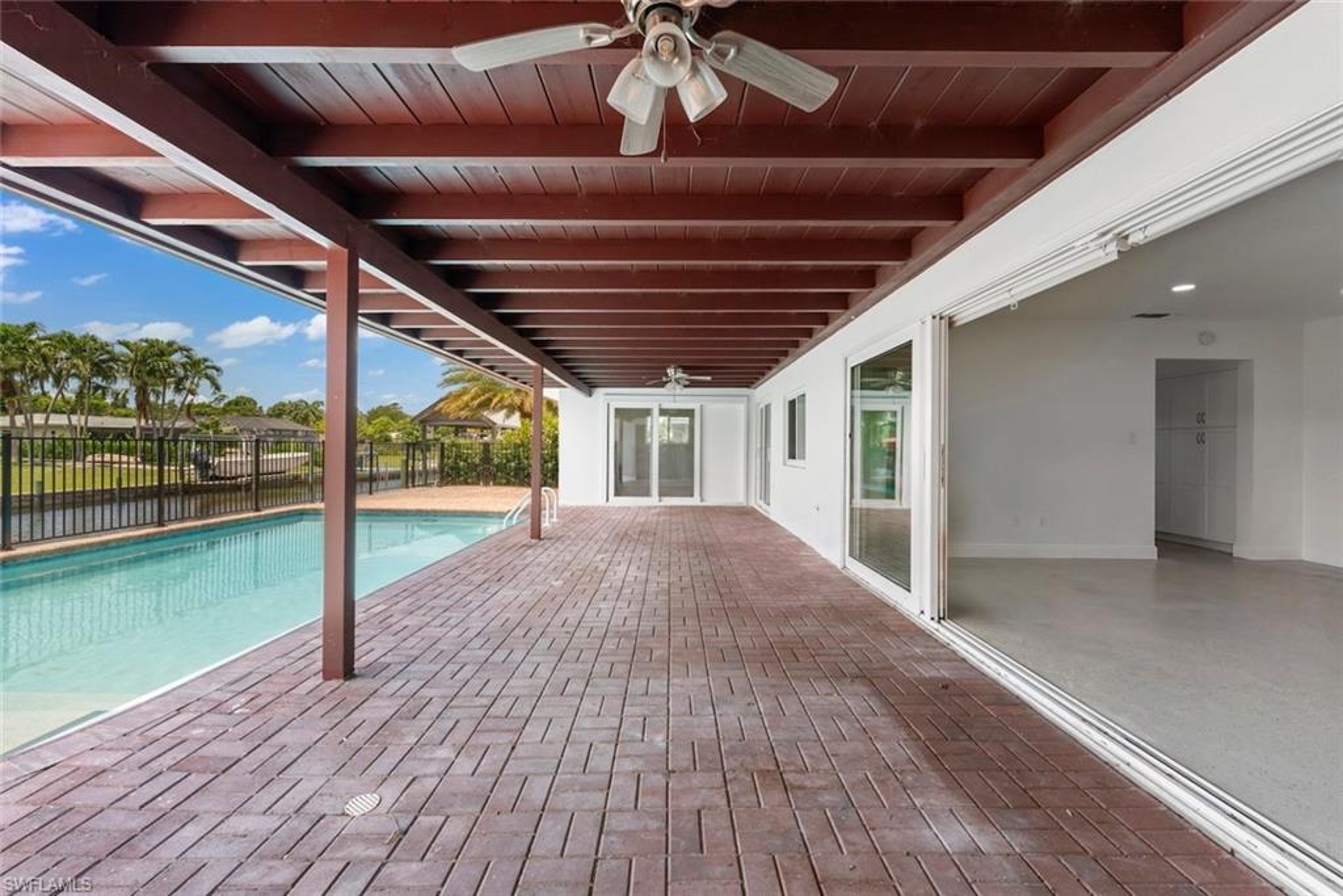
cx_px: 672
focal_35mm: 15
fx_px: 560
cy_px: 448
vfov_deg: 77.3
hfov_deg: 100.4
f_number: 13
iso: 400
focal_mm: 15
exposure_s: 1/20
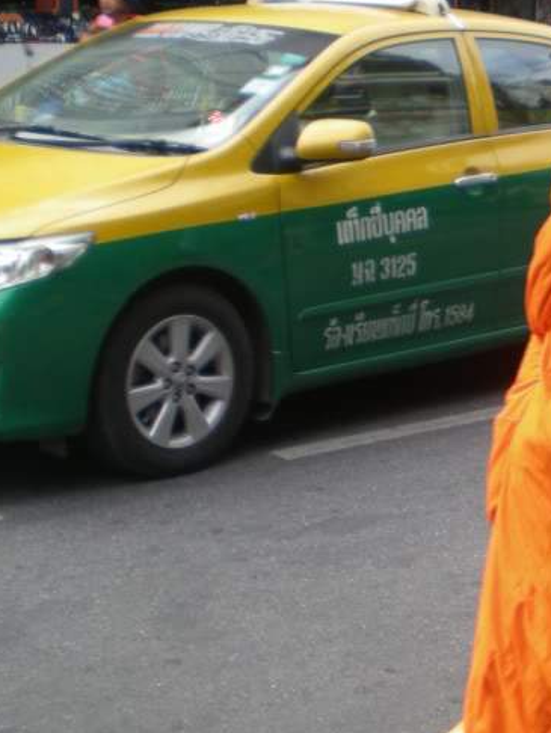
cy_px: 448
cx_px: 571
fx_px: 1696
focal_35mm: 80
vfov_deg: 24.4
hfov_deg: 17.9
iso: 50
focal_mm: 6.3
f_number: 3.1
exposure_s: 1/193
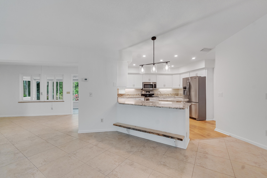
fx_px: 111
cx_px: 134
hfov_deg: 100.4
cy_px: 89
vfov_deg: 77.3
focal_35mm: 15
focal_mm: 10
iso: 320
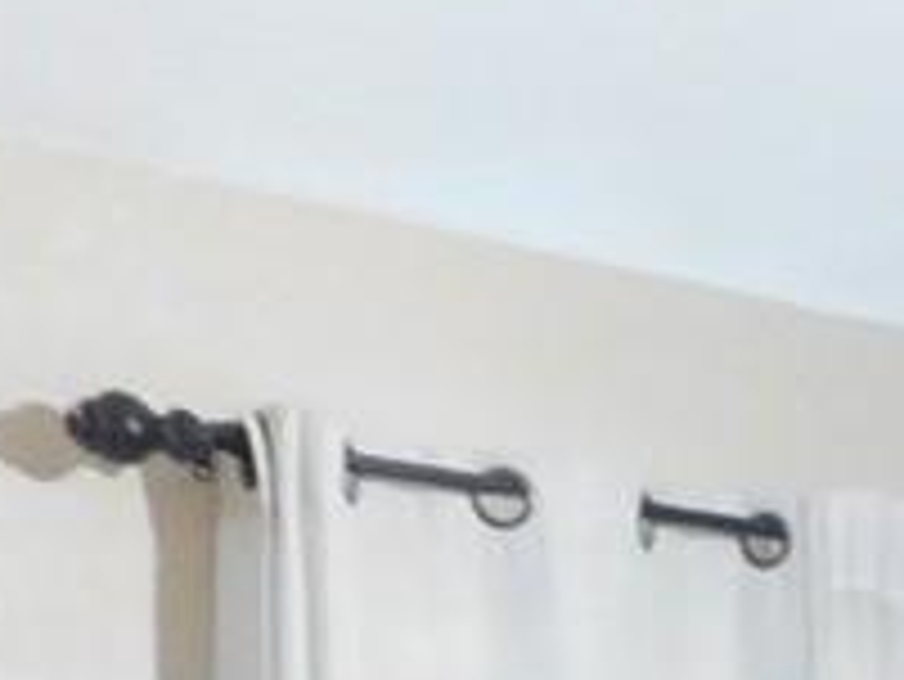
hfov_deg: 13.7
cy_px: 1383
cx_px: 1947
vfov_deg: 11.4
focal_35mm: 117
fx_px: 3057
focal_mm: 4
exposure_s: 1/5
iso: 800
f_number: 3
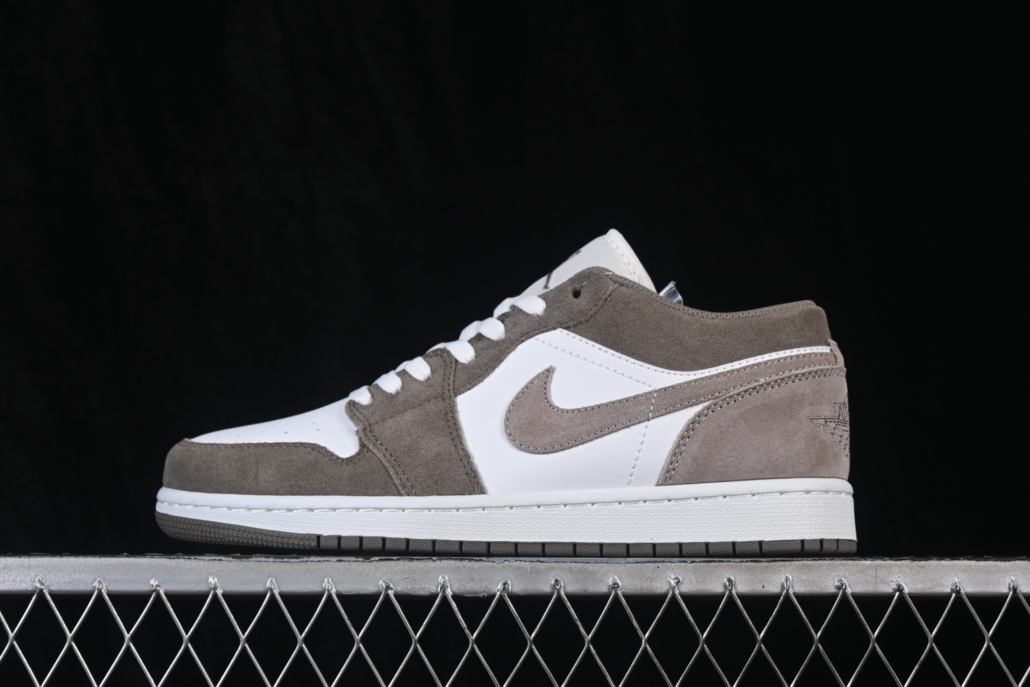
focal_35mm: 75
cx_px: 515
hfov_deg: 27.0
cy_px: 344
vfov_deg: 18.2
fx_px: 2146
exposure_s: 1/80
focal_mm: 50
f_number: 8
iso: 160
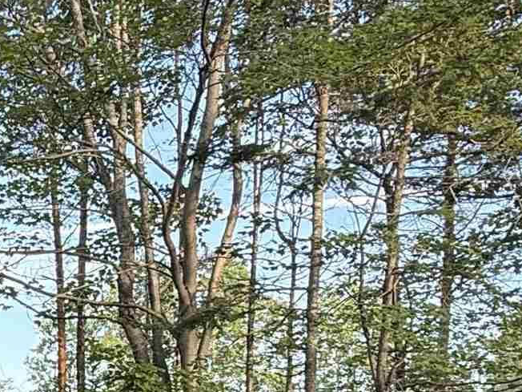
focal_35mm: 66
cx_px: -121
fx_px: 995
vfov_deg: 20.2
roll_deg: -0.9
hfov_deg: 25.9
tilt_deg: -1.5
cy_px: 523
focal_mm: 2.22
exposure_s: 1/121
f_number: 2.2
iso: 64
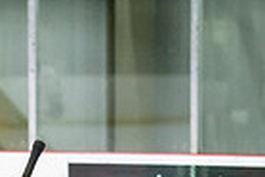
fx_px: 3950
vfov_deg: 2.6
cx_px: -52
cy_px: 310
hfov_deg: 3.8
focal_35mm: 536
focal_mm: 100
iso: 2500
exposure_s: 1/800
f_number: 3.2
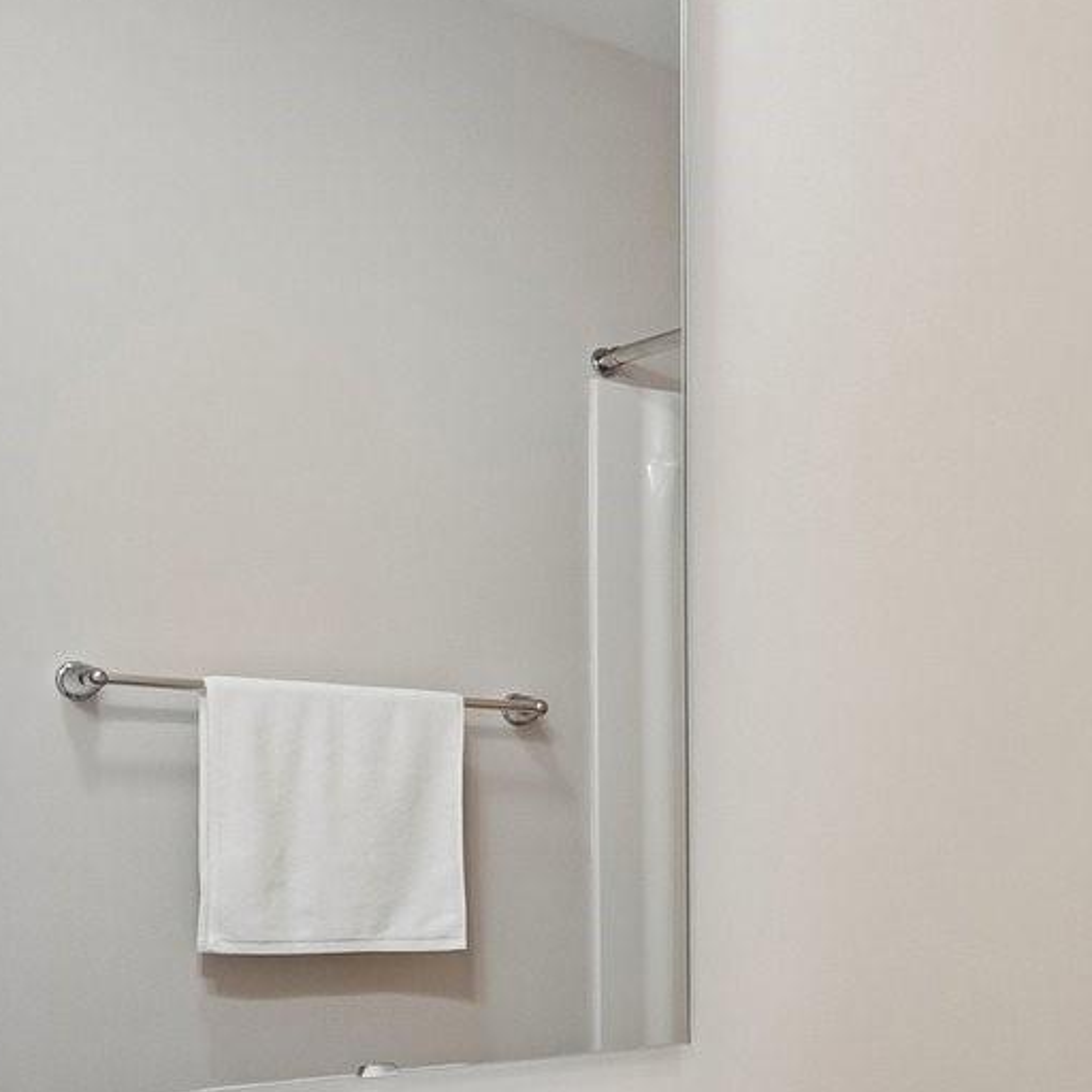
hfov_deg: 30.3
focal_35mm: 51
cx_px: 1162
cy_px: 861
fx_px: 1820
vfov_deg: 32.6
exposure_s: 1/8
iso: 400
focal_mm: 10
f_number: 8
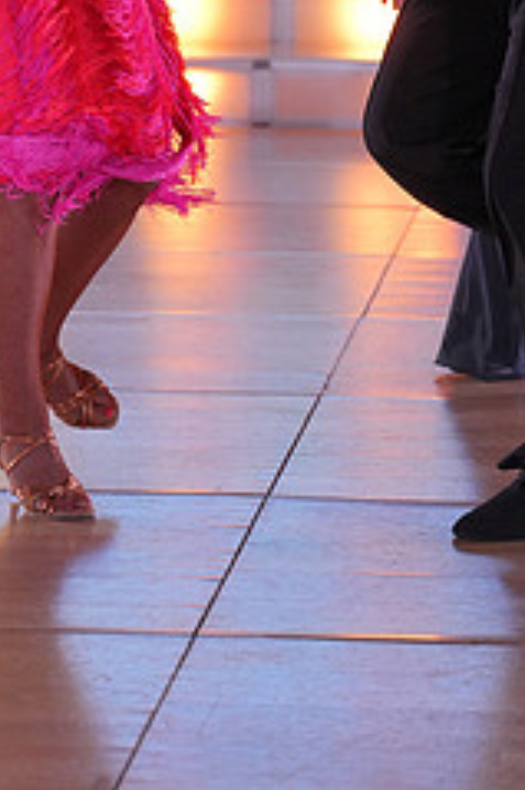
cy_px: -165
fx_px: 4206
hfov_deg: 7.1
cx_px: 226
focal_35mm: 192
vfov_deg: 10.5
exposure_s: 1/400
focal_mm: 79
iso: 1250
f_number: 4
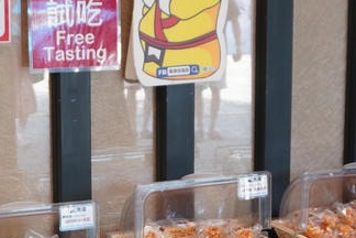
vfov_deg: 12.3
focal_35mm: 111
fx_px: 1098
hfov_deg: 18.3
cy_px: 191
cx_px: 71
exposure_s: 1/30
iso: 250
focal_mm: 20
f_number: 4
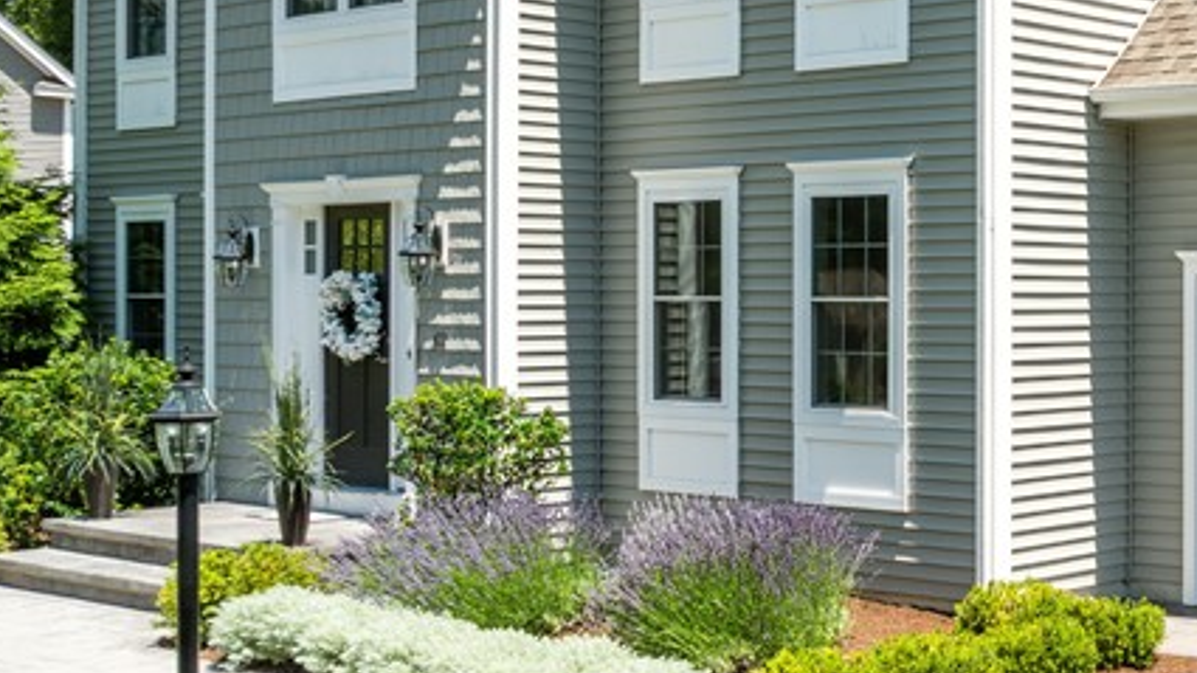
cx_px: 1377
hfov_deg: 29.4
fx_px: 1999
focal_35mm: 63
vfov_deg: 19.1
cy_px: 270
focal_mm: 12.29
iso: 100
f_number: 5
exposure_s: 1/80
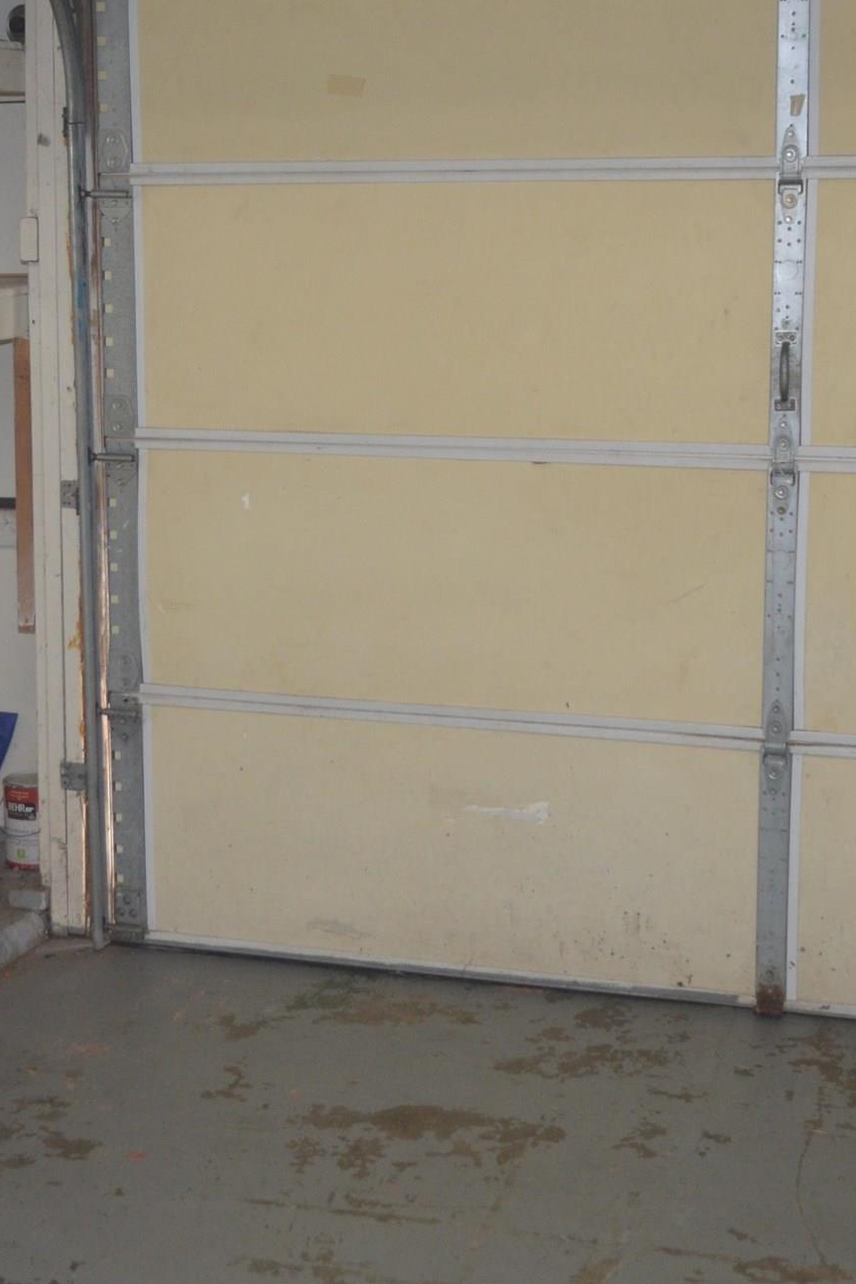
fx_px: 2283
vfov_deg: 31.3
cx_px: 257
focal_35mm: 64
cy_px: 500
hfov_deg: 21.1
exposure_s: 1/60
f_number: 3.5
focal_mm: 18
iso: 560
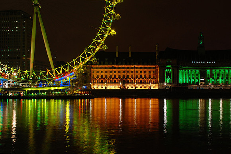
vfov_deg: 28.0
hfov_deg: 41.2
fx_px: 308
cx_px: 116
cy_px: 77
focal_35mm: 48
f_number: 8
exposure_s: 2
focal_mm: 32
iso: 200
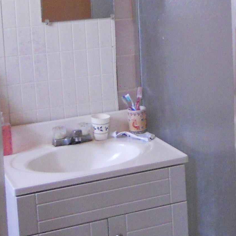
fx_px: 656
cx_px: 168
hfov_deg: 20.3
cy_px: 12
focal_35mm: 85
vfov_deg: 19.9
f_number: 3.2
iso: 500
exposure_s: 1/8
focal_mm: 4.9
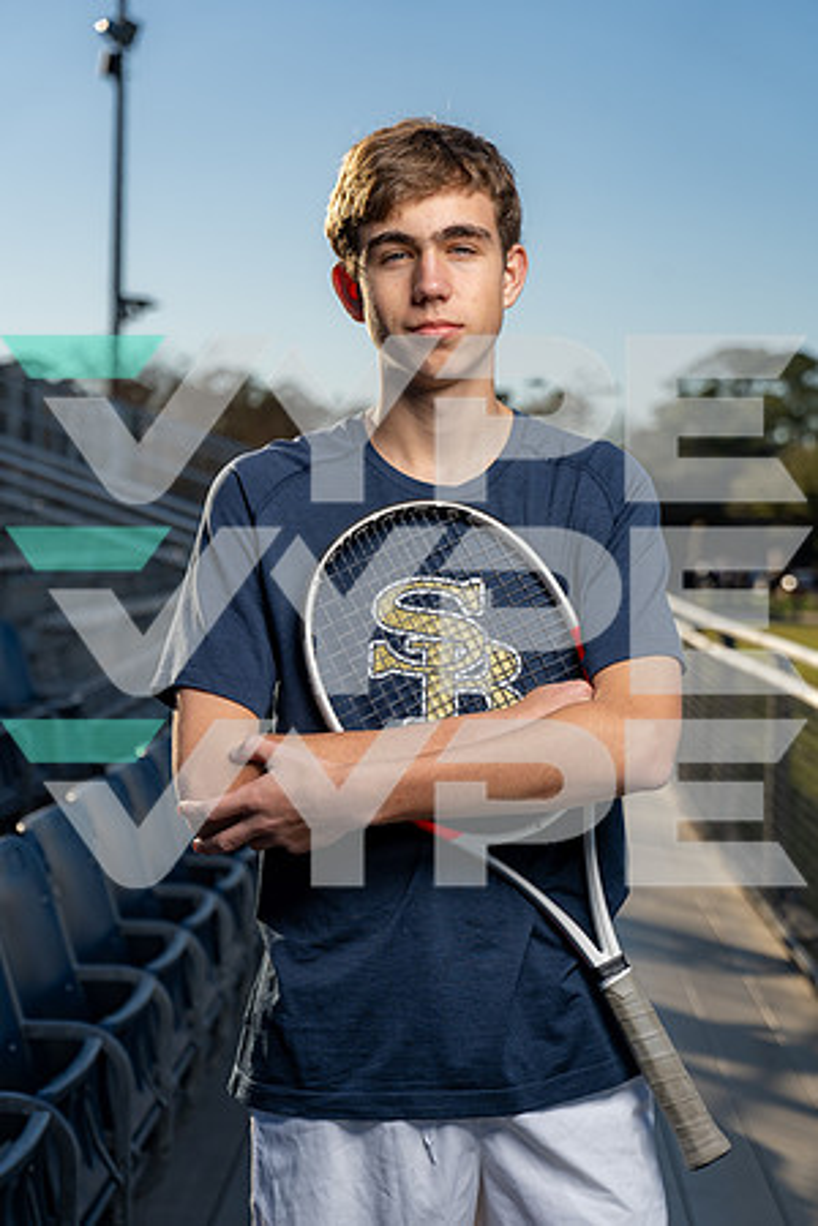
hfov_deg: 20.3
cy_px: 613
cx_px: 409
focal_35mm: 67
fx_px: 2283
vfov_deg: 30.1
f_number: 4.5
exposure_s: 1/1000
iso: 100
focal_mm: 67
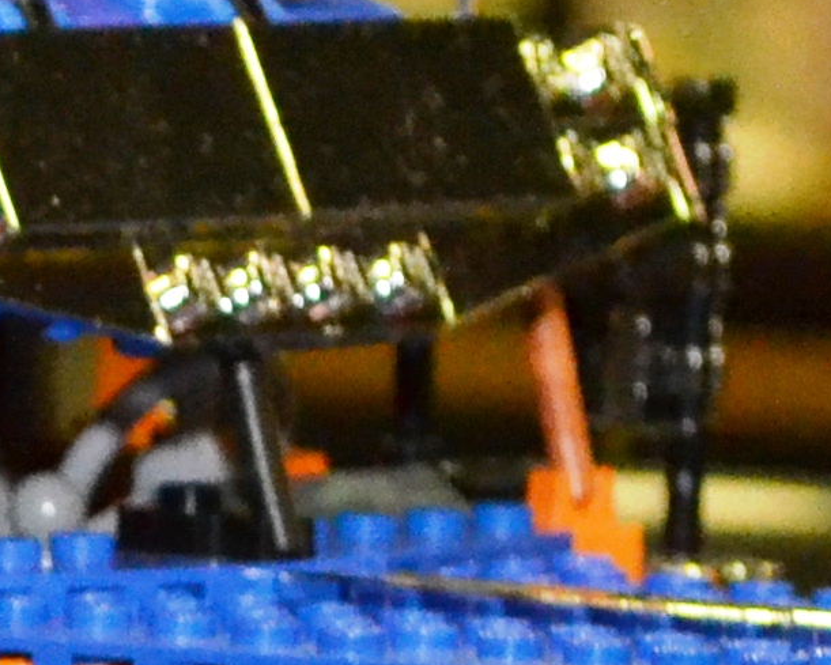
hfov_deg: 3.6
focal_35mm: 531
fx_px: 13062
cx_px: -773
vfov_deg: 2.9
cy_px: 1092
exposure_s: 1/60
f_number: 5.6
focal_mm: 50
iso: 3200
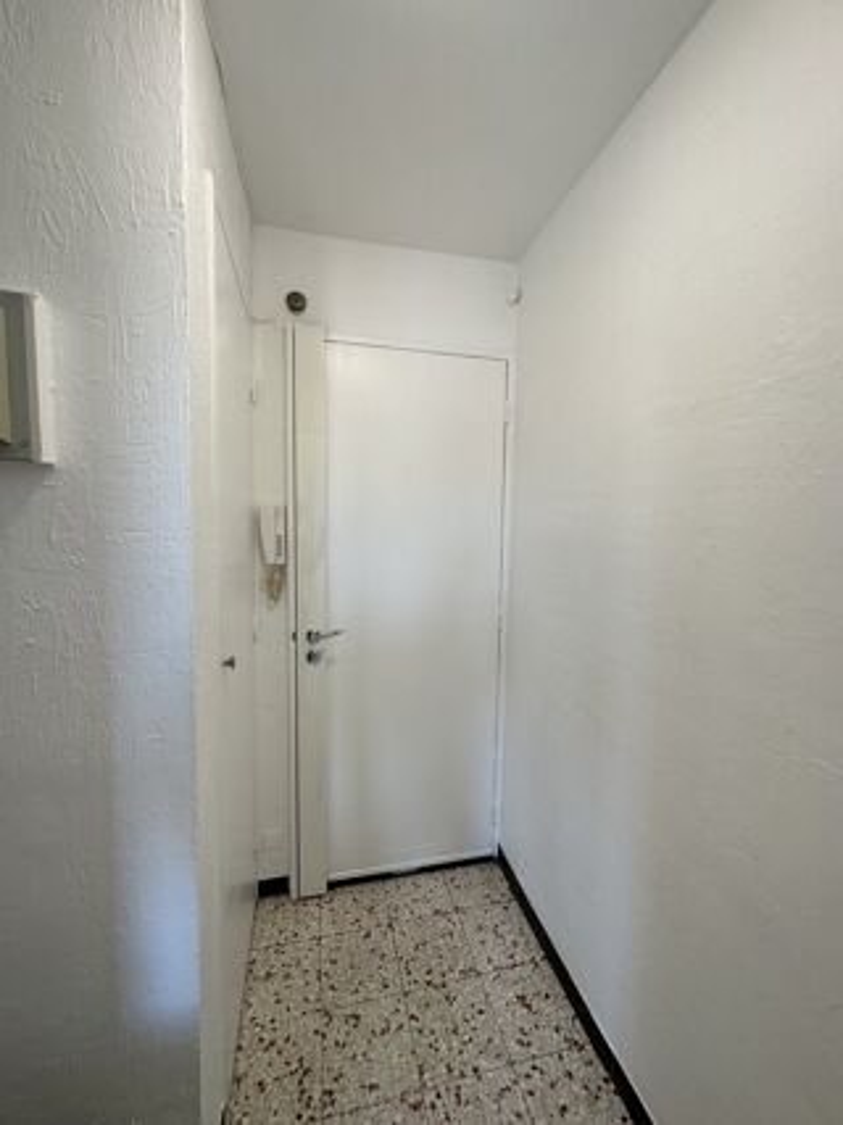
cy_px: 562
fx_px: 455
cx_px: 422
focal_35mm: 14
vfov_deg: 102.1
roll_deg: -0.6
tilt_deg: -4.6
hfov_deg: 85.6
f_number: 2.2
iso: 80
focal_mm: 2.22
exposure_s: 1/100
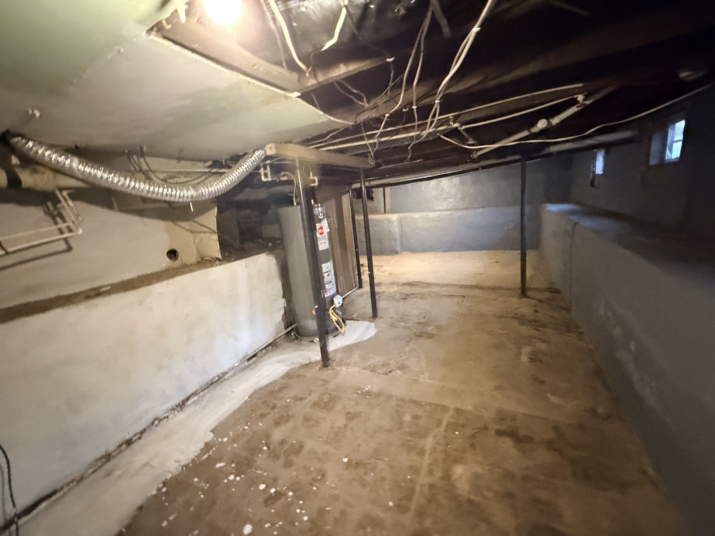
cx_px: 358
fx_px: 289
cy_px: 268
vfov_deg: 85.7
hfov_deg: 102.1
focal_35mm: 14
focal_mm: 2.22
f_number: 2.2
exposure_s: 1/40
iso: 1250
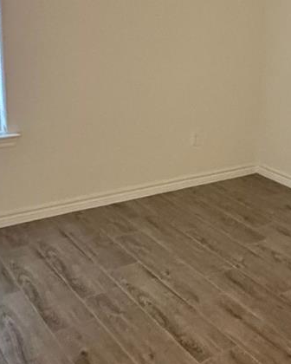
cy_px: 125
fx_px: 538
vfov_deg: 37.0
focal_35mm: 50
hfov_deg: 29.2
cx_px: 252
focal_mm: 2.22
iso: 1250
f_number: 2.2
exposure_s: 1/30
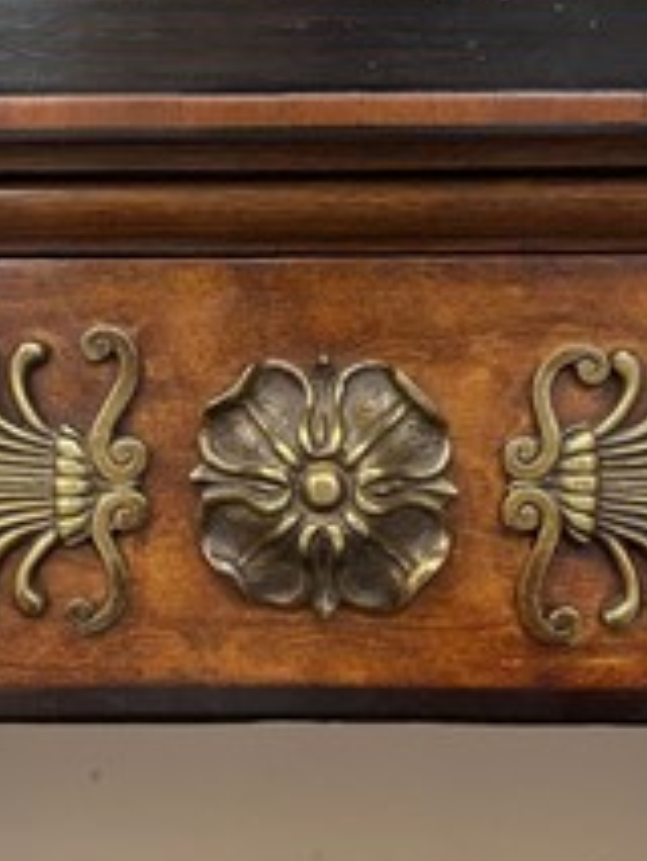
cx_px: 315
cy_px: 396
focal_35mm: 47
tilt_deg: -6.6
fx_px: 1170
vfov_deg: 40.4
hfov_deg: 30.9
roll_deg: +2.6
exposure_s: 1/50
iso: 320
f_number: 1.6
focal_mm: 5.1
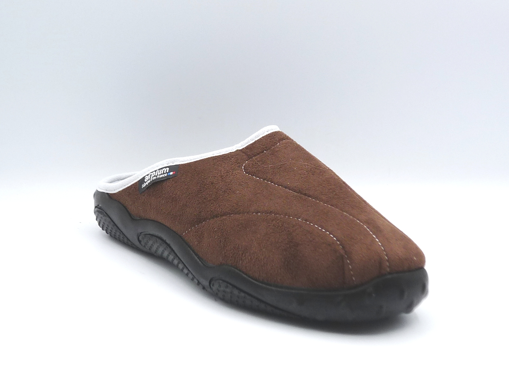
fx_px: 721
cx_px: 254
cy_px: 191
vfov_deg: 29.7
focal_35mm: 49
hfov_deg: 38.9
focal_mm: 4.8
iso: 100
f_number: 4
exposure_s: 1/200
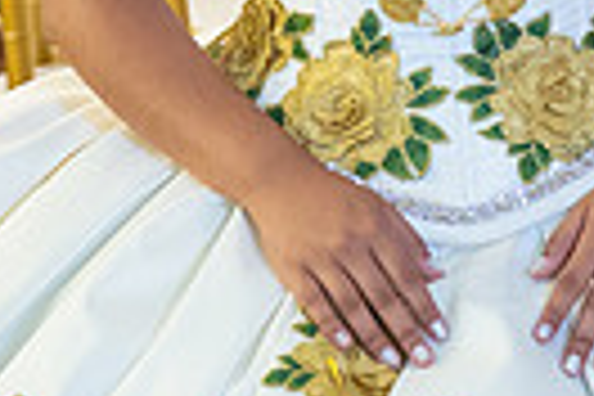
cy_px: -403
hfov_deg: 8.4
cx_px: 408
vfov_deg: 5.5
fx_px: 4059
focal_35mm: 246
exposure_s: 1/160
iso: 640
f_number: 3.2
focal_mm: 32
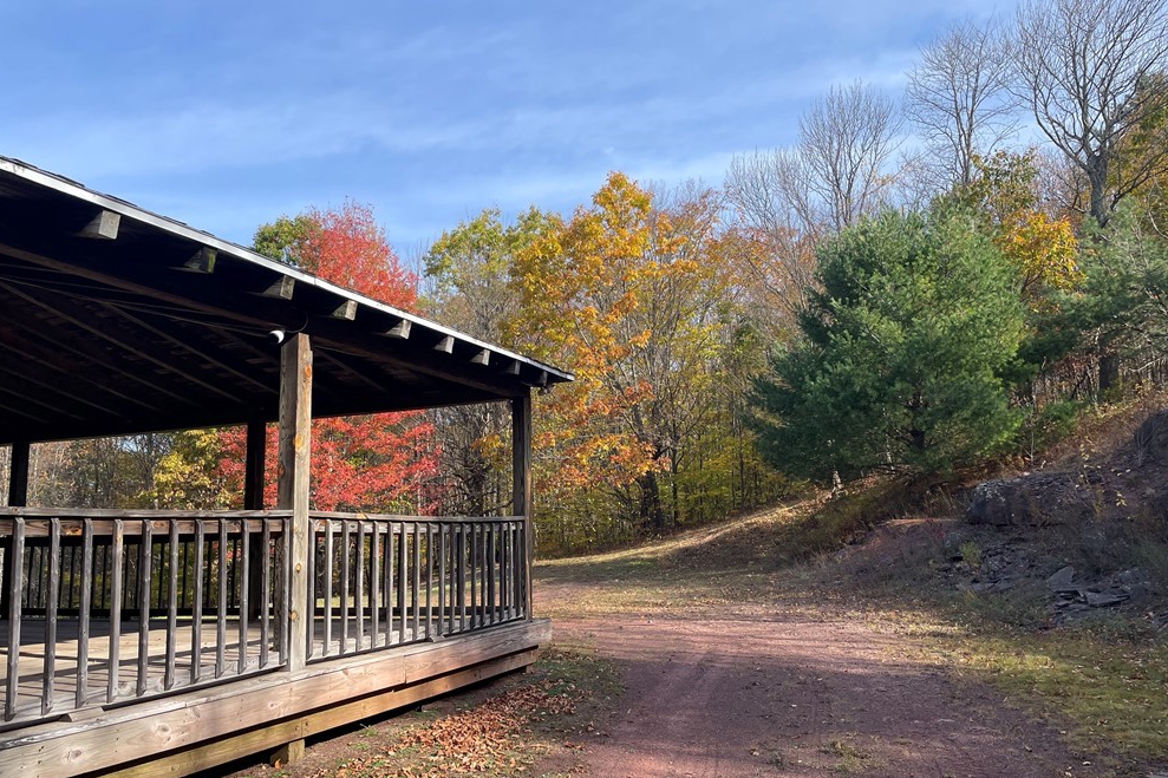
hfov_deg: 65.5
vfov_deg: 46.4
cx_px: 599
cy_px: 397
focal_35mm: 28
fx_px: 908
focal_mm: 4.2
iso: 32
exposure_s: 1/1642
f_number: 1.6
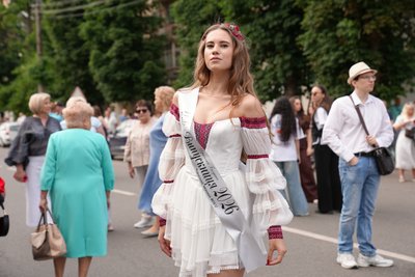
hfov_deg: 31.9
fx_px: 726
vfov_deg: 21.6
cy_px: 138
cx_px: 208
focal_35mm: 63
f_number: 4
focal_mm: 63
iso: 100
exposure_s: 1/160
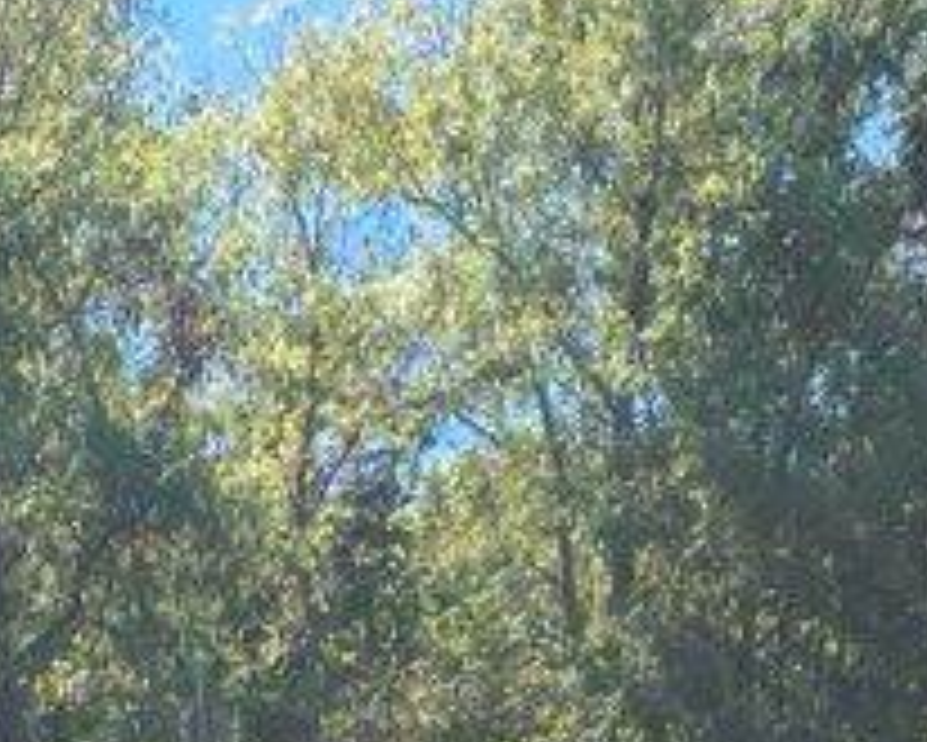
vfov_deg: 13.2
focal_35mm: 106
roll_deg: +0.6
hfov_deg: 17.7
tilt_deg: +5.5
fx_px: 2910
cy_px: 1318
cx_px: 14
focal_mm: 3.99
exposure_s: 1/827
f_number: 1.8
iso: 20
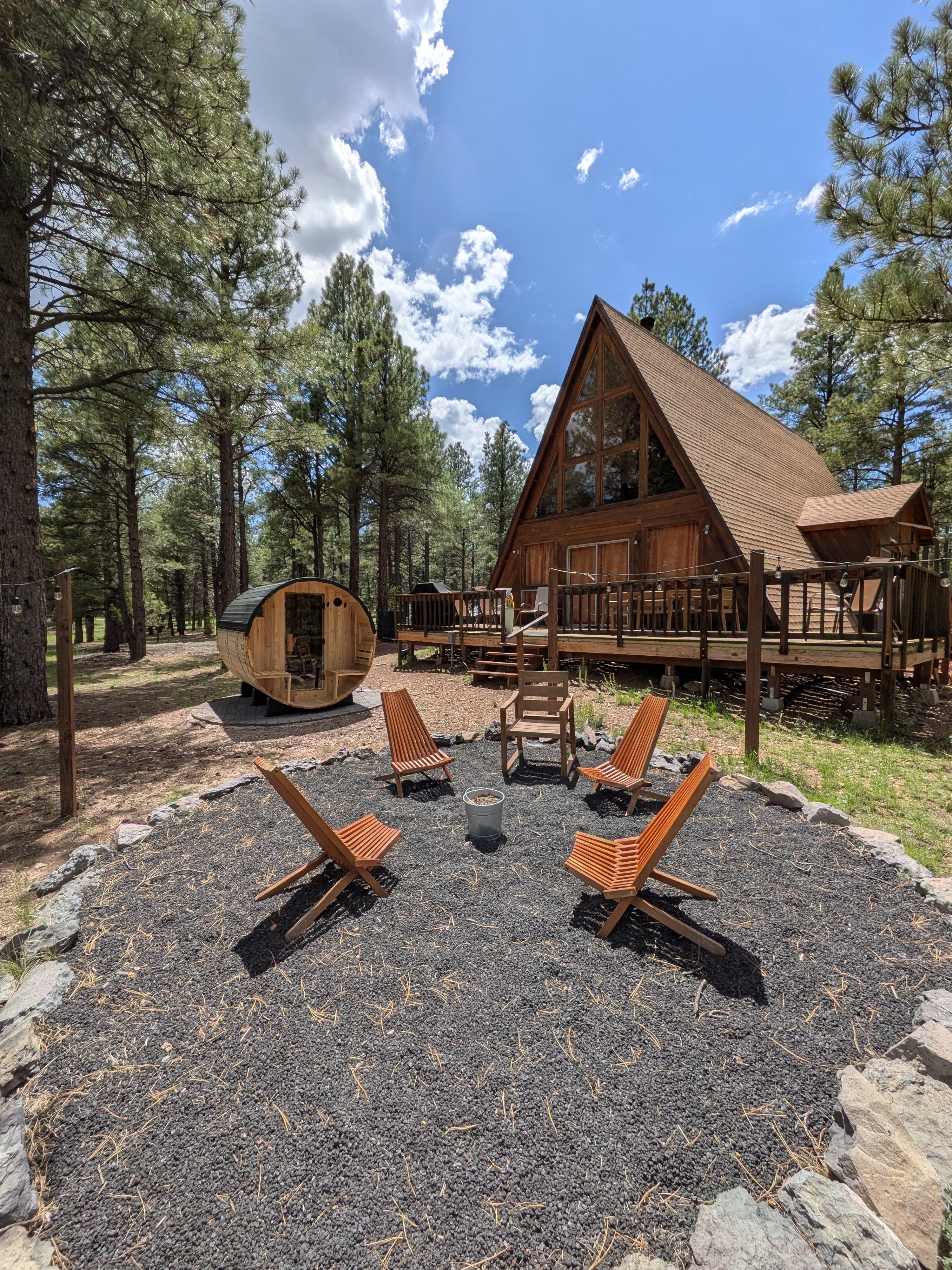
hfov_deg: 85.7
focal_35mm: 14
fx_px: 513
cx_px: 476
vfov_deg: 102.1
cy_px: 635
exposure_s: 1/3205
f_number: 2.2
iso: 50
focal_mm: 1.85
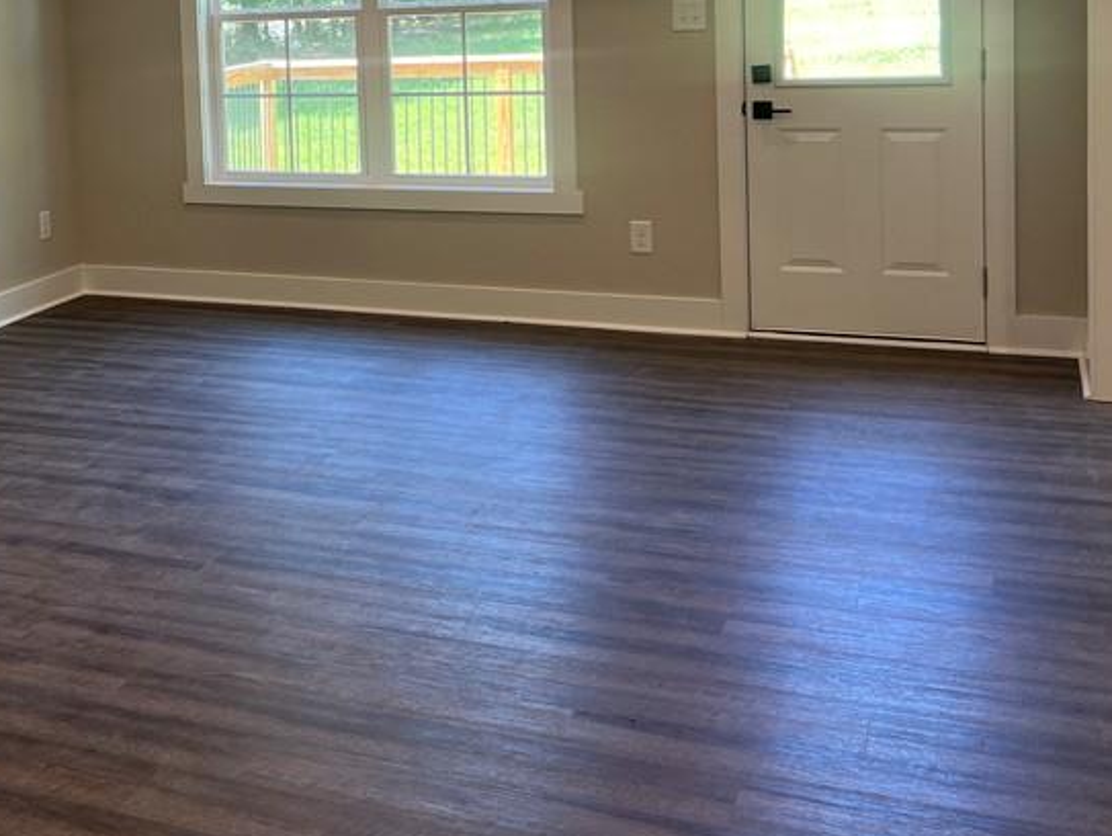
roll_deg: +2.2
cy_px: 96
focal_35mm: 49
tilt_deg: -5.2
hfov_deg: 37.0
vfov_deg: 28.6
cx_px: 170
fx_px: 1575
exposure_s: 1/120
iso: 100
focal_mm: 5.7
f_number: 1.5
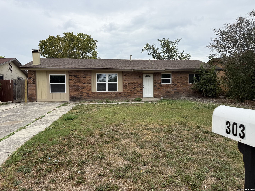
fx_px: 177
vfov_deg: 56.8
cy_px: 96
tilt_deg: -1.4
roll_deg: +0.5
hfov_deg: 71.6
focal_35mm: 24
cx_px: 128
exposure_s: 1/2703
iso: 80
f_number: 1.78
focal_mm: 6.76
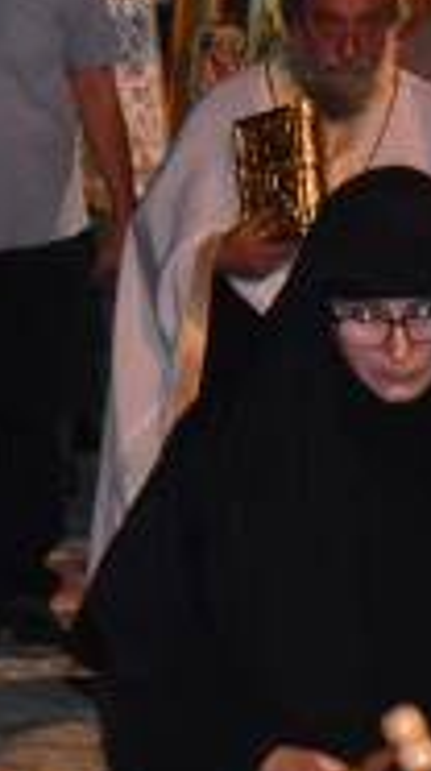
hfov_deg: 3.0
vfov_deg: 5.4
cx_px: 613
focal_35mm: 399
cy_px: 458
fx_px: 8144
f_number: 5.3
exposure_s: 1/60
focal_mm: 46
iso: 1600
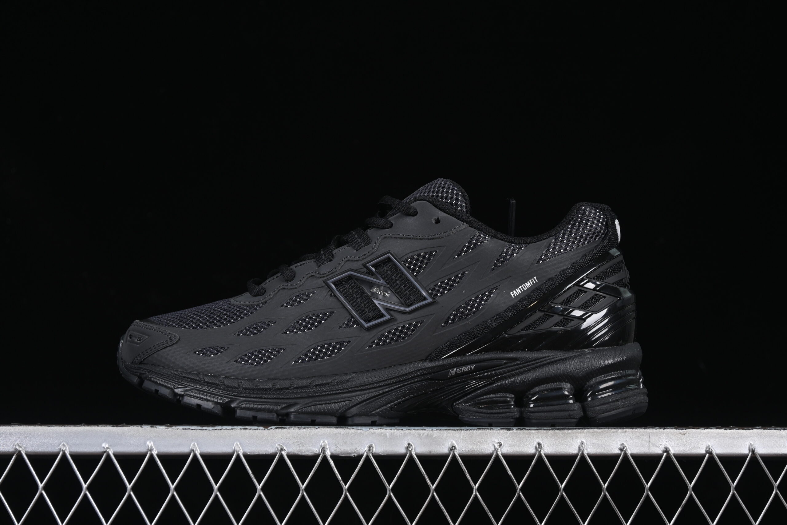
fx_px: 1640
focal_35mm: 75
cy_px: 262
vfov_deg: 18.2
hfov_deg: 27.0
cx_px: 394
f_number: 6.3
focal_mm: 50
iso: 160
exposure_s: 1/60
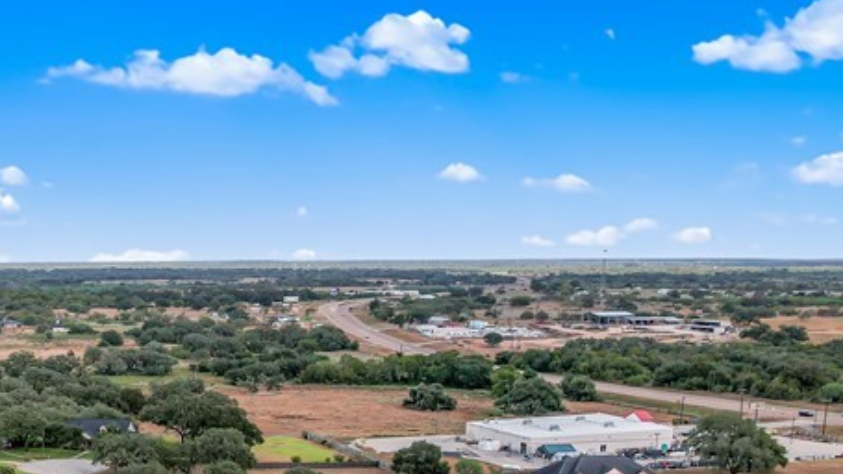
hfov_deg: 35.9
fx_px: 1229
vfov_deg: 20.5
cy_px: 563
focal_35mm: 55
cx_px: 106
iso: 100
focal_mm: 8.38
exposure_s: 1/240
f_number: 2.8
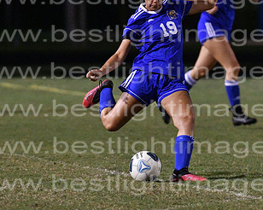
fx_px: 6192
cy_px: 54
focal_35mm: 796
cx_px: 164
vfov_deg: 1.9
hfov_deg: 2.4
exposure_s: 1/640
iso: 10000
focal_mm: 300
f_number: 3.5
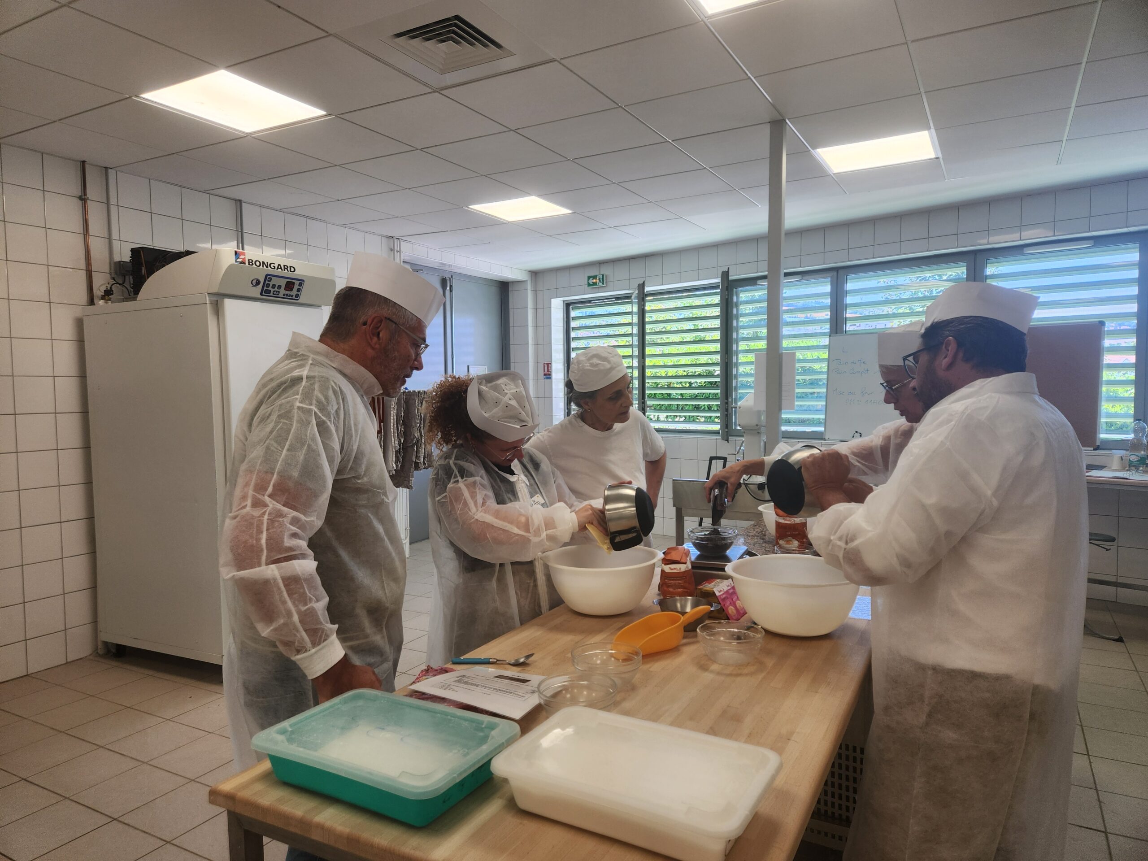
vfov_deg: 58.9
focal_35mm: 23
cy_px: 430
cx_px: 574
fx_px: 763
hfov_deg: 73.9
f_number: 1.8
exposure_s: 1/180
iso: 50
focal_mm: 5.4
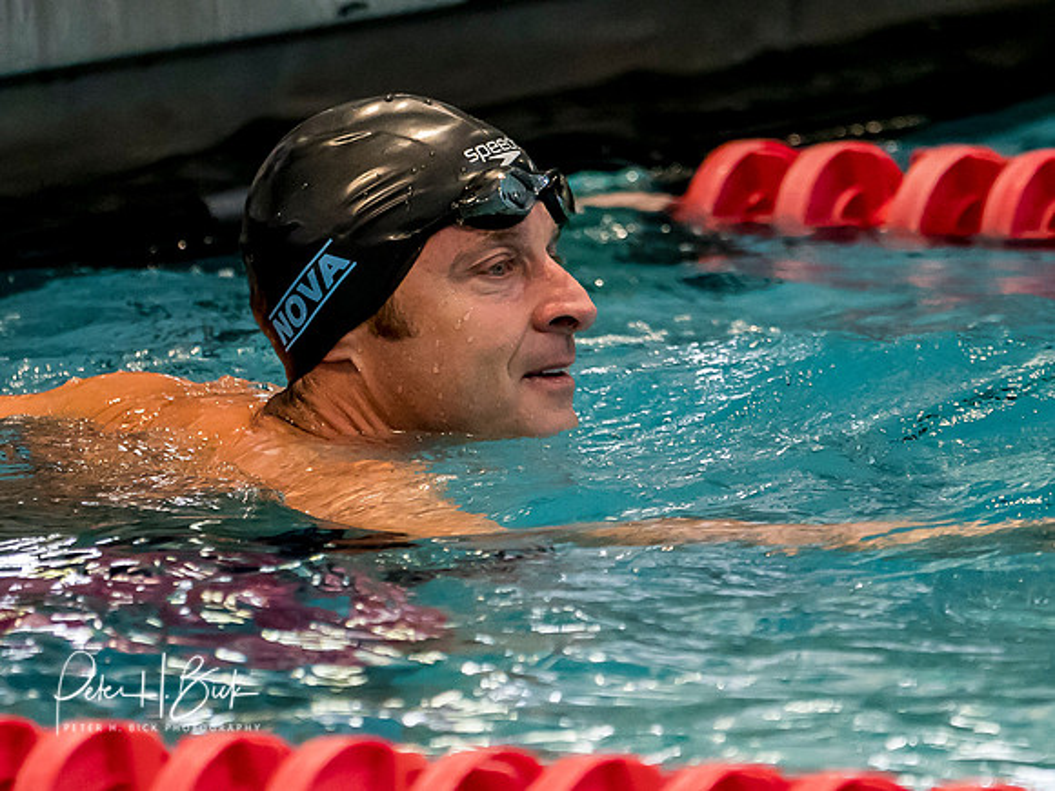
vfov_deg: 1.9
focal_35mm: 775
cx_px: 421
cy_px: 409
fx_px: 23611
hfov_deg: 2.6
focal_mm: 200
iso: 3200
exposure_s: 1/640
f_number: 2.8
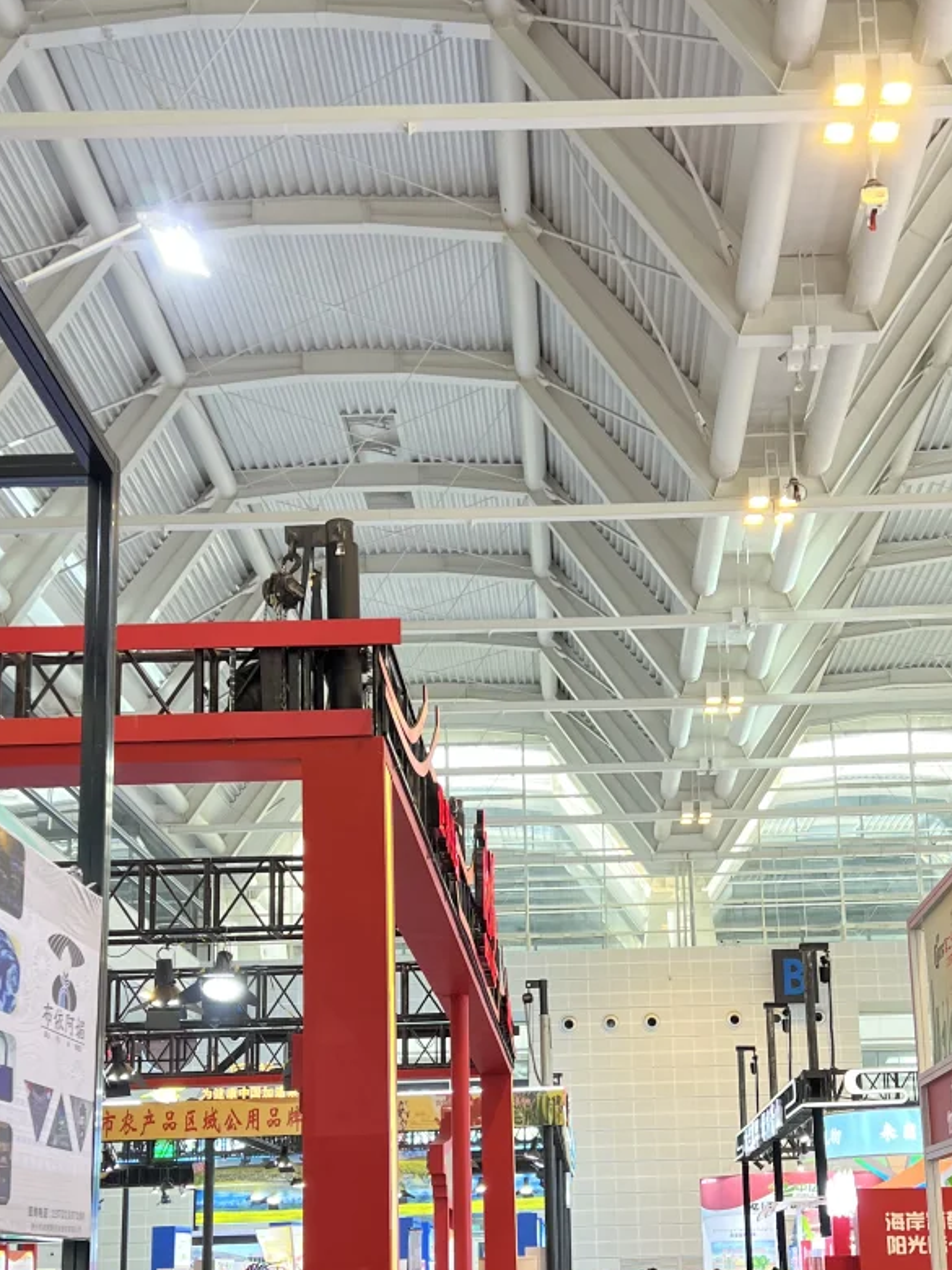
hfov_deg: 30.2
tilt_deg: +13.1
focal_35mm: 48
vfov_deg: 39.0
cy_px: 891
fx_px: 1760
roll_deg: +3.3
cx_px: 586
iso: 80
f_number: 1.5
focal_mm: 5.7
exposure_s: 1/100
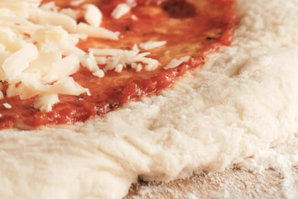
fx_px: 1382
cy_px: -237
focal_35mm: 167
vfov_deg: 7.8
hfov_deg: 11.9
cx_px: -102
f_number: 4
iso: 640
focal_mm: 23
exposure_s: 1/200
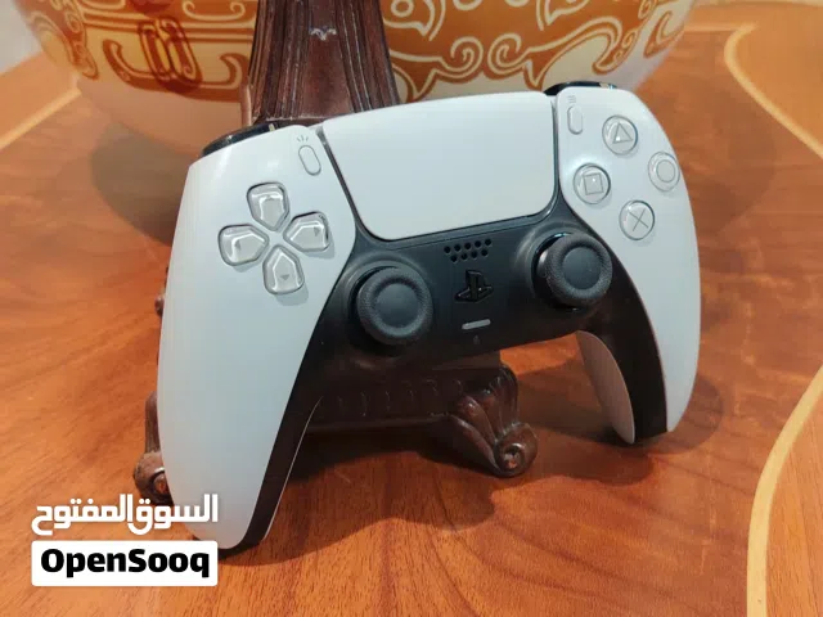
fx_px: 1117
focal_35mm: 47
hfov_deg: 40.4
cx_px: 412
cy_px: 308
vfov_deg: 30.9
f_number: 16
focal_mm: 5.25
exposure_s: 1/33.3
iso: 581
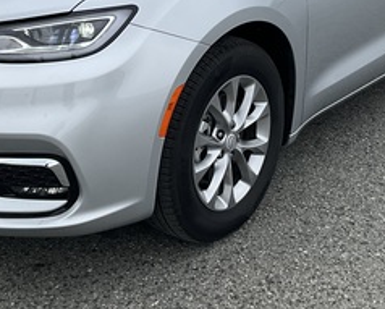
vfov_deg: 19.6
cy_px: -8
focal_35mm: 76
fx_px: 867
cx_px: 188
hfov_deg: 25.0
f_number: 1.8
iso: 25
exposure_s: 1/599
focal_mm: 3
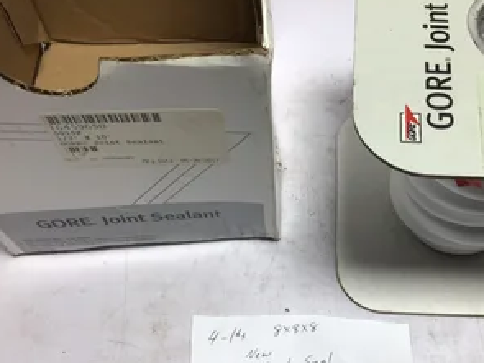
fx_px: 587
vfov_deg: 34.1
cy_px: 228
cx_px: 320
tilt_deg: -64.0
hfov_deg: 44.2
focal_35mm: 42
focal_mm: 3.3
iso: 25
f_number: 2.4
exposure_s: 1/120
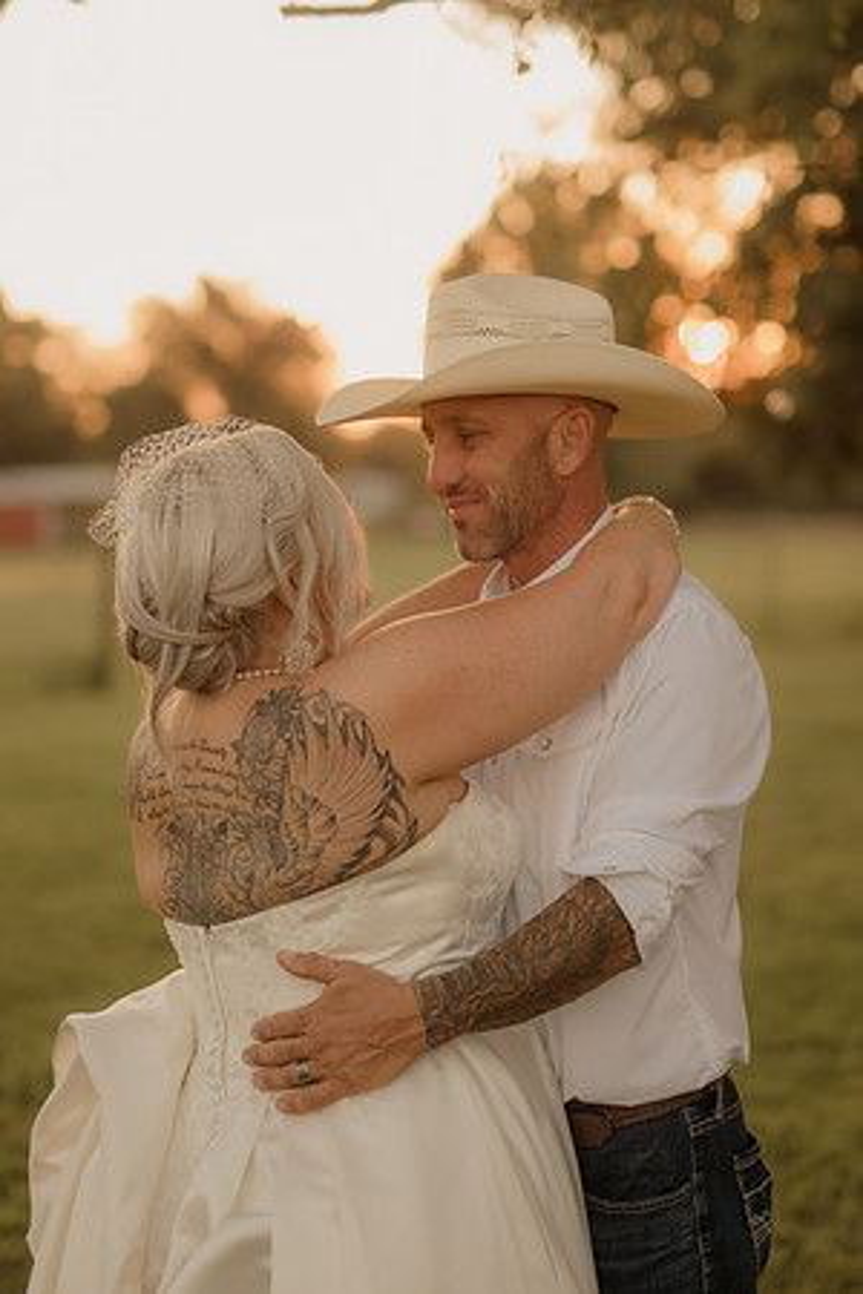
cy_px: 647
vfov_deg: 27.0
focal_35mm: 75
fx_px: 2697
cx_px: 432
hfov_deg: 18.2
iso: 200
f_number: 2.8
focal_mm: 50
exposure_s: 1/400
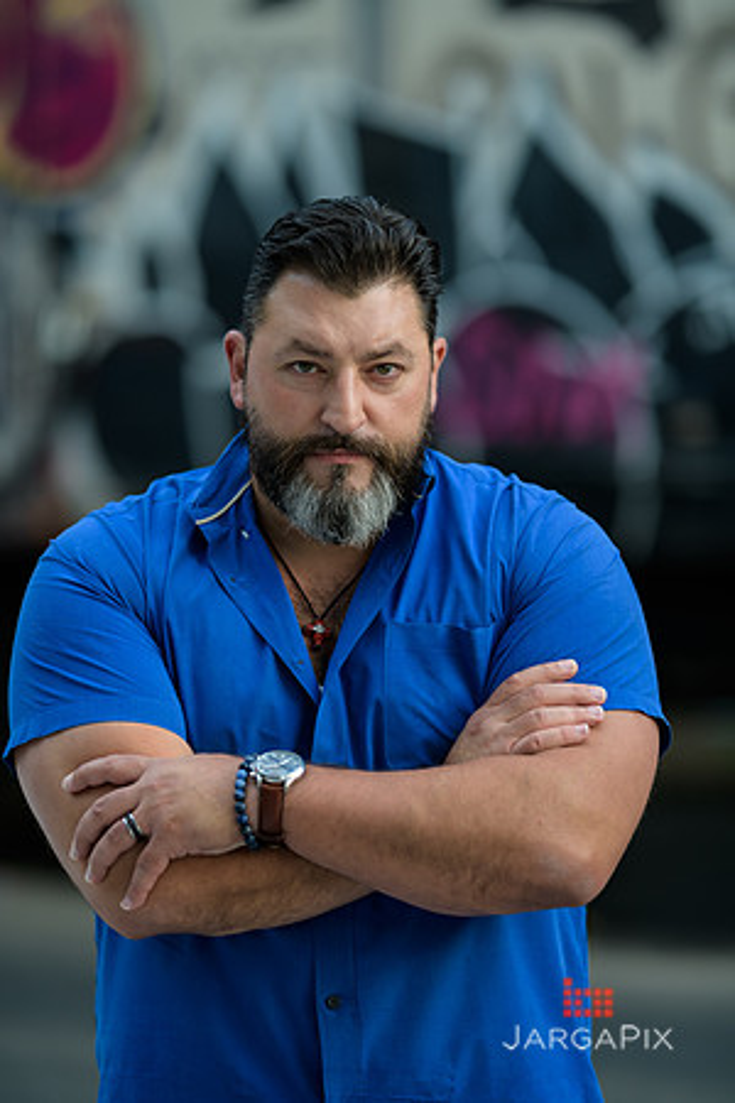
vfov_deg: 15.2
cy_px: 552
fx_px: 4134
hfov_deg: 10.2
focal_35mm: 135
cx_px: 368
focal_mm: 135
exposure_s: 1/250
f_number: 2
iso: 200
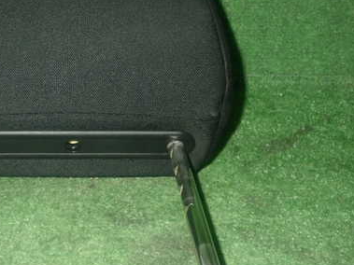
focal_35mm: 57
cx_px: 87
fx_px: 583
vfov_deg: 25.6
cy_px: 115
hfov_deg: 33.1
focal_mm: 6.37
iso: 800
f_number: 7.1
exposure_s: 1/40
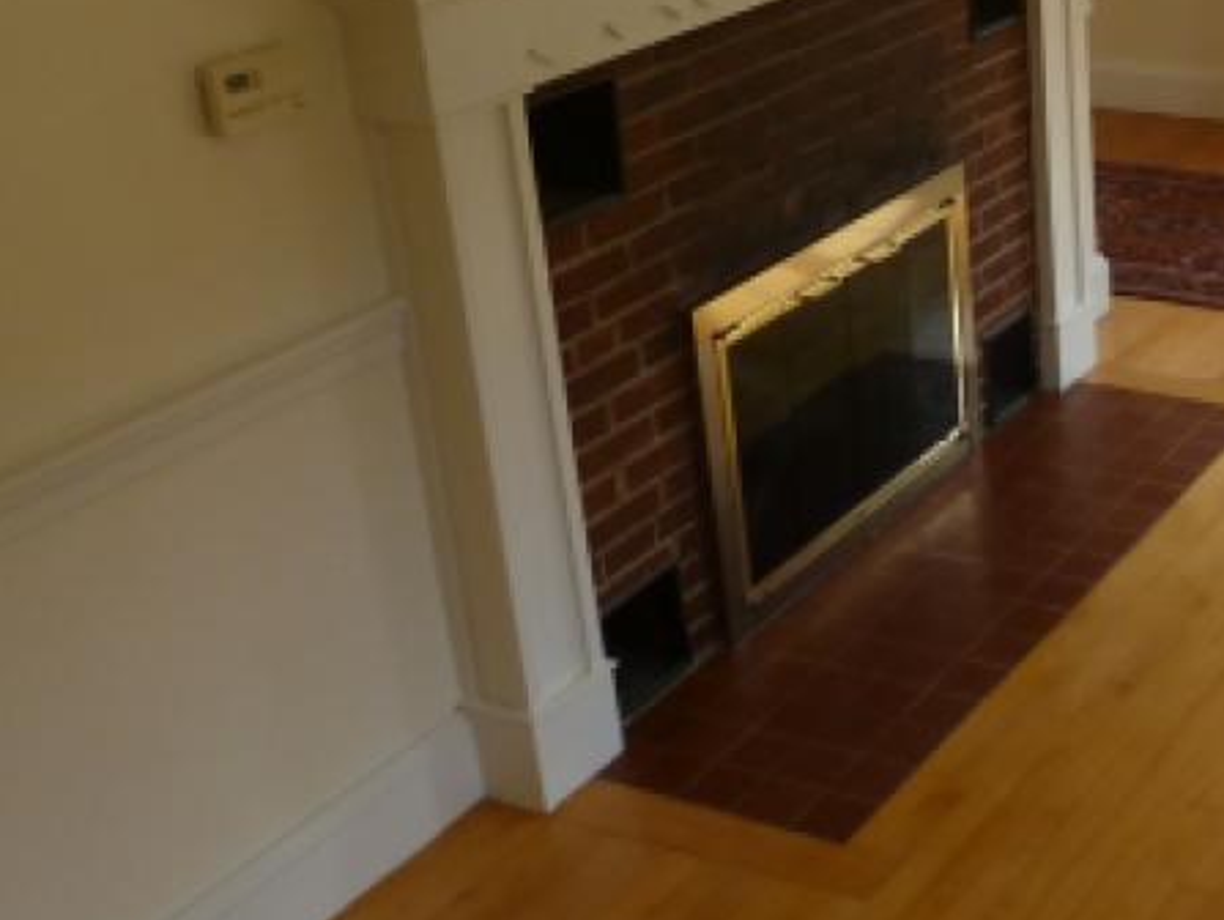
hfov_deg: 31.4
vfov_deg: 26.3
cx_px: 1312
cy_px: 248
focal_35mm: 55
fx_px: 1946
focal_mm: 4.3
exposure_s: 1/60
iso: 160
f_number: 3.3
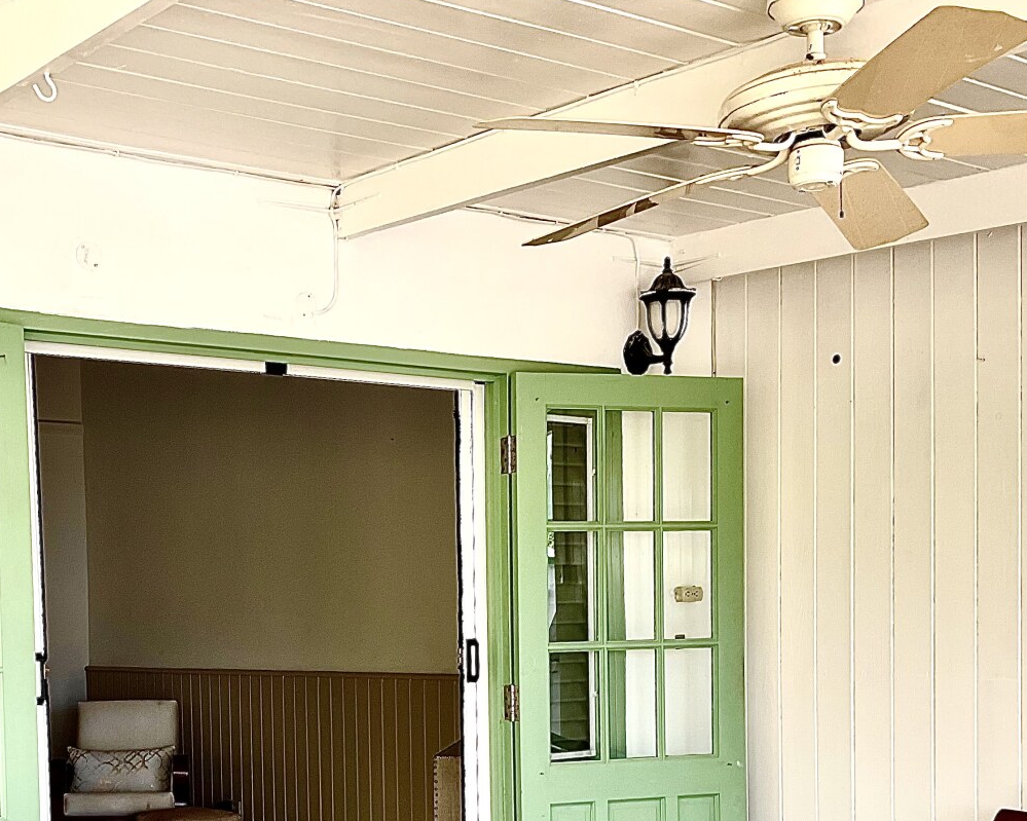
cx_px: 303
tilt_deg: -0.9
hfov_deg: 36.1
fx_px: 1550
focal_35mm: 51
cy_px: 683
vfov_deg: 28.9
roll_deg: +2.2
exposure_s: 1/120
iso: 20
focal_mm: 3
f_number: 1.8
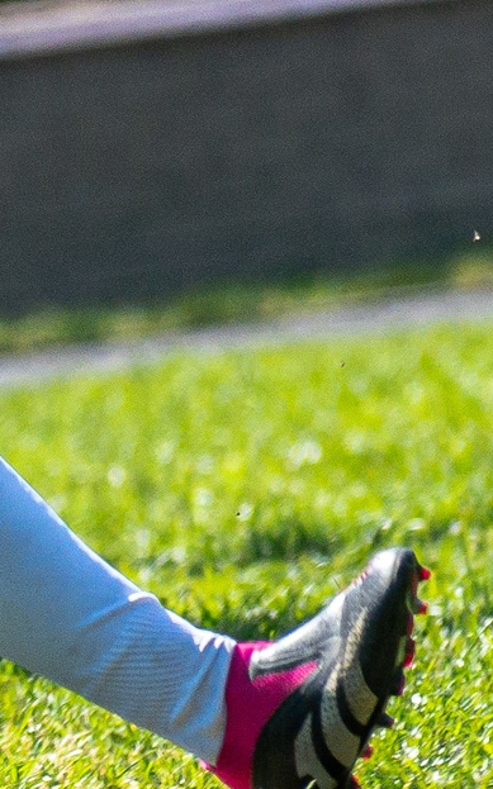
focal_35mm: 1658
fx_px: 35667
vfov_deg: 1.3
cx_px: -1580
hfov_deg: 0.8
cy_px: -344
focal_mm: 200
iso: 640
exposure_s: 1/1250
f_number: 5.6
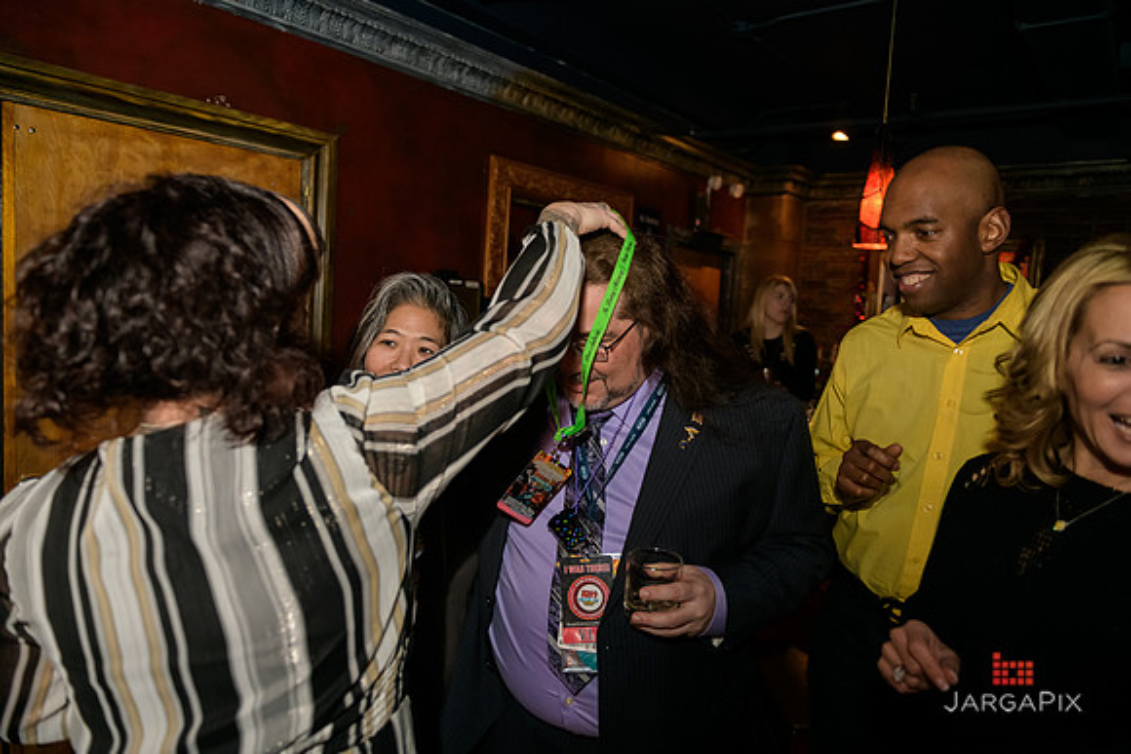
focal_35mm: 24
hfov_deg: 73.7
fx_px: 754
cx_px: 566
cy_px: 377
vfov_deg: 53.2
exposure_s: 1/125
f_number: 3.2
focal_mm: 24
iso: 1600
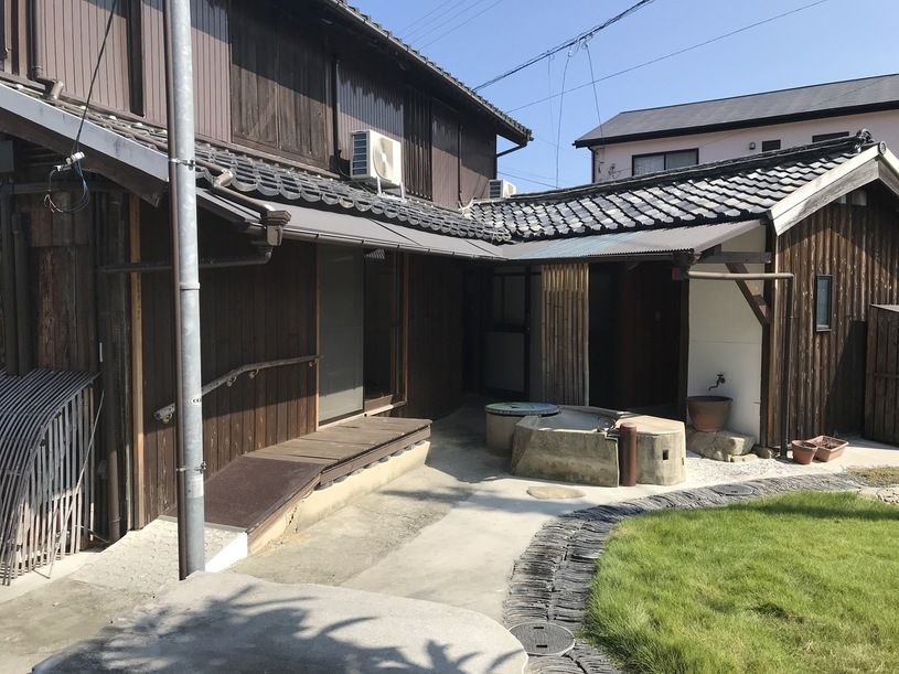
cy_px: 337
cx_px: 450
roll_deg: +0.6
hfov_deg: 63.5
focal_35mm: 28
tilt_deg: -2.1
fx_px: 727
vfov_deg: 49.7
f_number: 1.8
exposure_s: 1/1808
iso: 20
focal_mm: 3.99
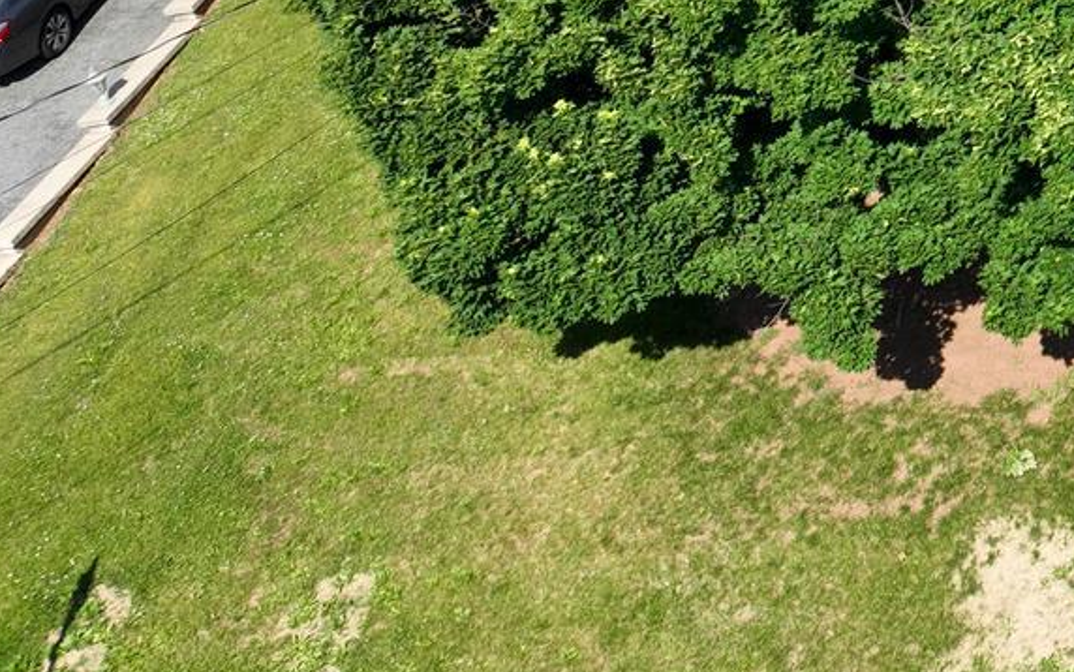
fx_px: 2665
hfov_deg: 18.7
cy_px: -484
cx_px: 1812
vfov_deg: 13.2
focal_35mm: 91
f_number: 2.8
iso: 100
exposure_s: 1/1250
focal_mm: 12.29
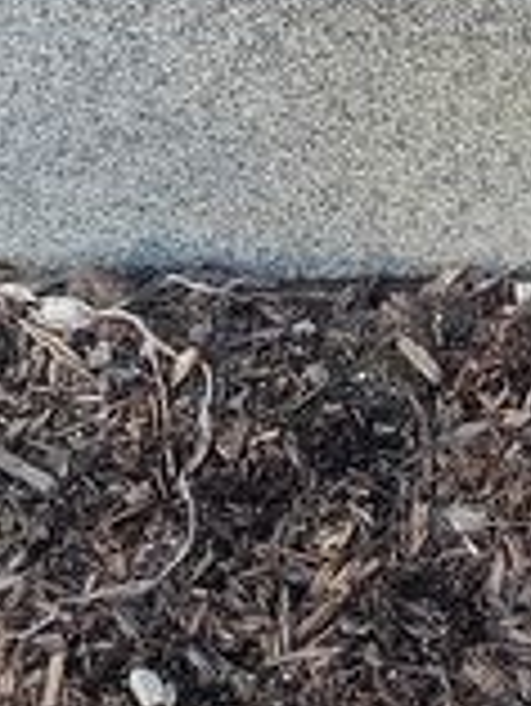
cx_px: 554
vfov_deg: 13.9
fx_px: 2390
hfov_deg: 12.5
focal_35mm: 117
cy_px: -751
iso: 101
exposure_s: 1/120
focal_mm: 5.56
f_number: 1.8
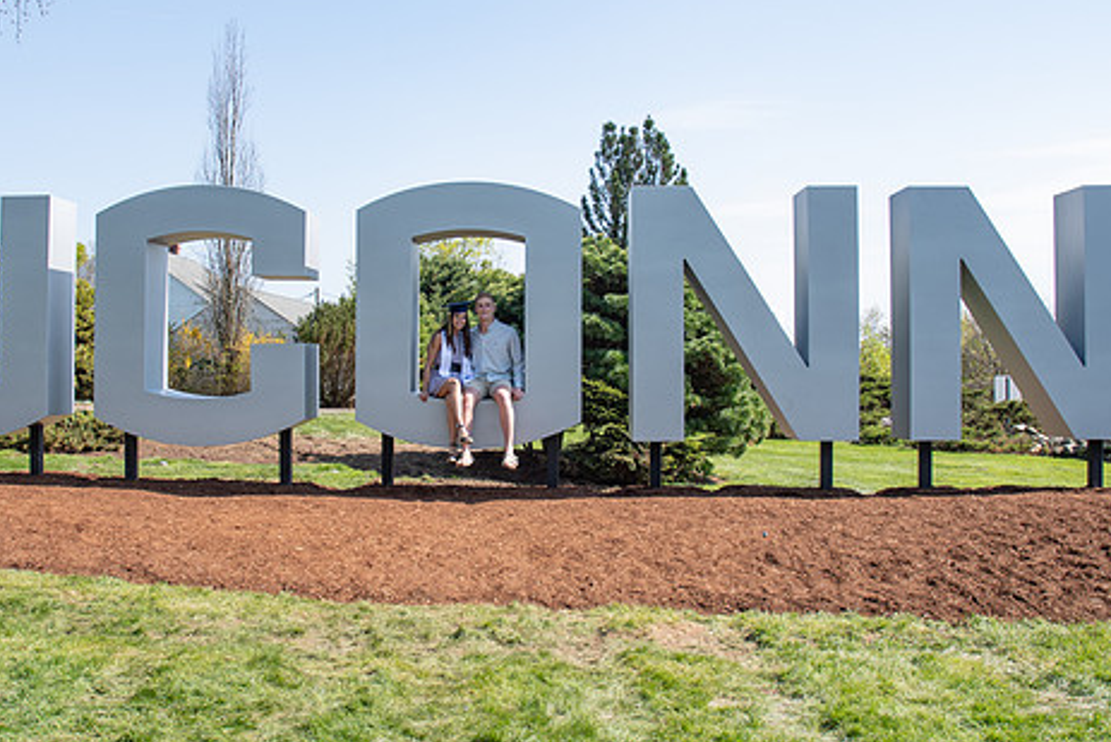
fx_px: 1050
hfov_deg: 55.6
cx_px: 480
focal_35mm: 34
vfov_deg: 38.9
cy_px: 354
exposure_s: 1/200
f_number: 6.3
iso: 100
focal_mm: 18
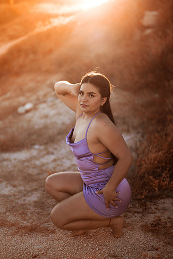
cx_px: 86
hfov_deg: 23.4
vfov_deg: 34.5
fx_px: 418
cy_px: 130
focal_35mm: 58
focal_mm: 58
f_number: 1.4
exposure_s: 1/3200
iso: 80
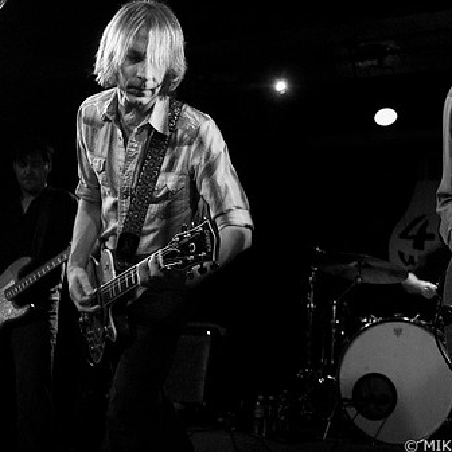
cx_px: 313
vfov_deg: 38.3
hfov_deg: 37.8
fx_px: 650
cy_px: 198
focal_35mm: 44
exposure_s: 1/100
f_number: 3.2
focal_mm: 20
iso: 800
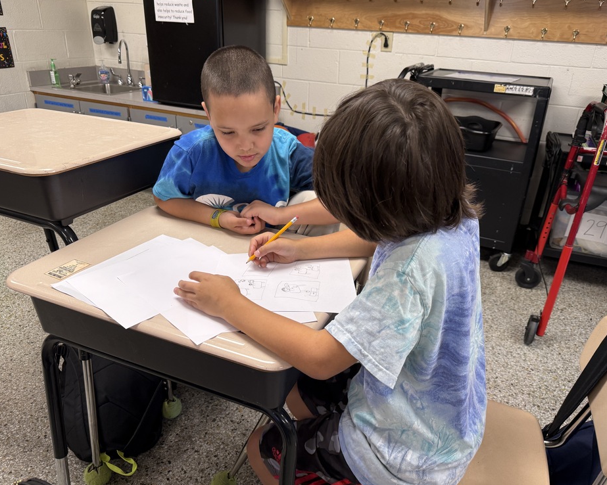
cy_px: 234
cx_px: 318
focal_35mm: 26
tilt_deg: -24.6
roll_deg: -3.4
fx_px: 467
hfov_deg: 66.0
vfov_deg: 54.9
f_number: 1.78
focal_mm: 6.76
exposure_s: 1/60
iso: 125
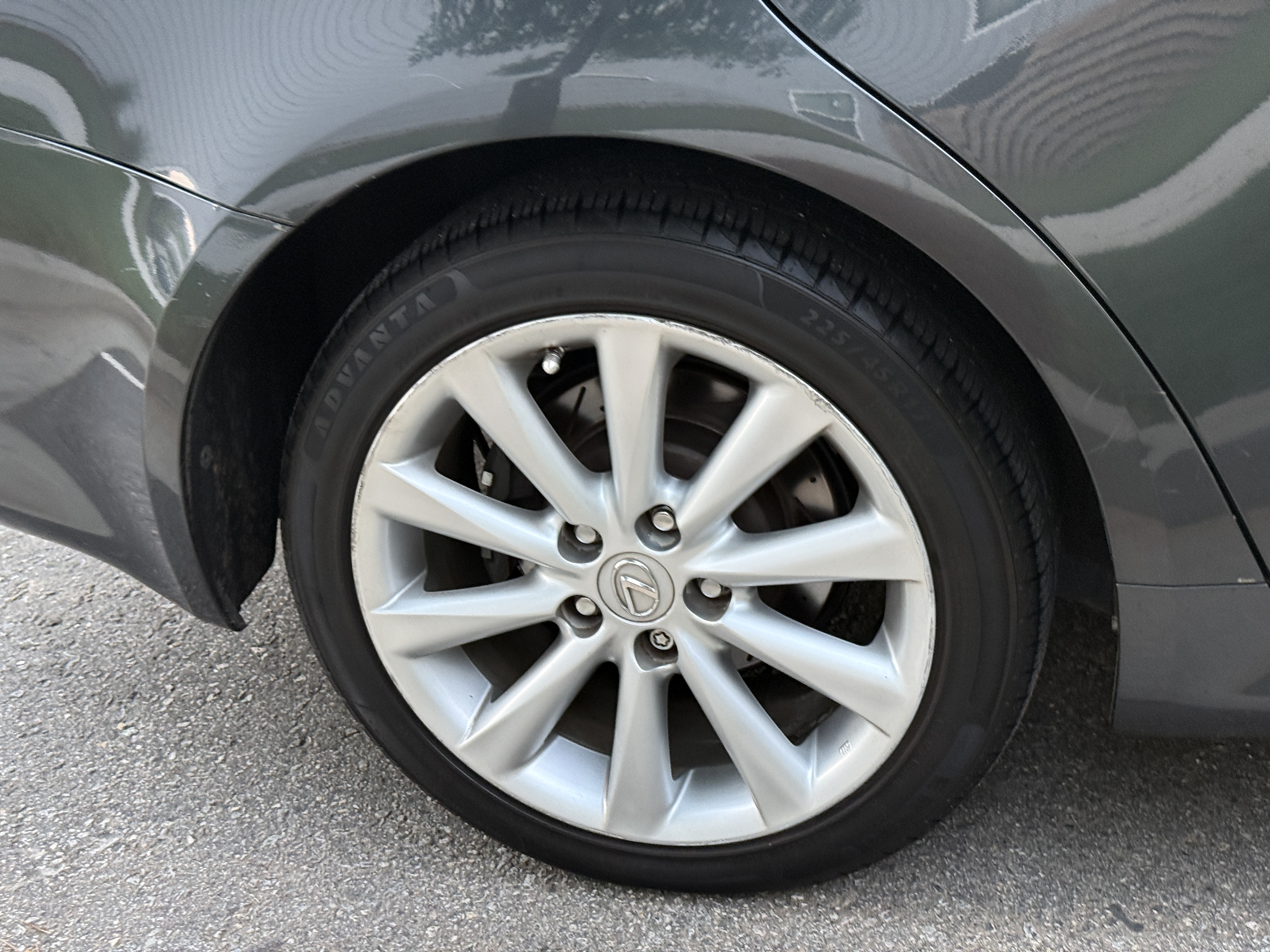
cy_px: 476
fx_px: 1761
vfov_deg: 30.3
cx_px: 635
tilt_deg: -22.5
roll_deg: +2.6
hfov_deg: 39.7
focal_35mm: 48
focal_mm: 6.76
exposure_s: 1/40
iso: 320
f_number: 1.78
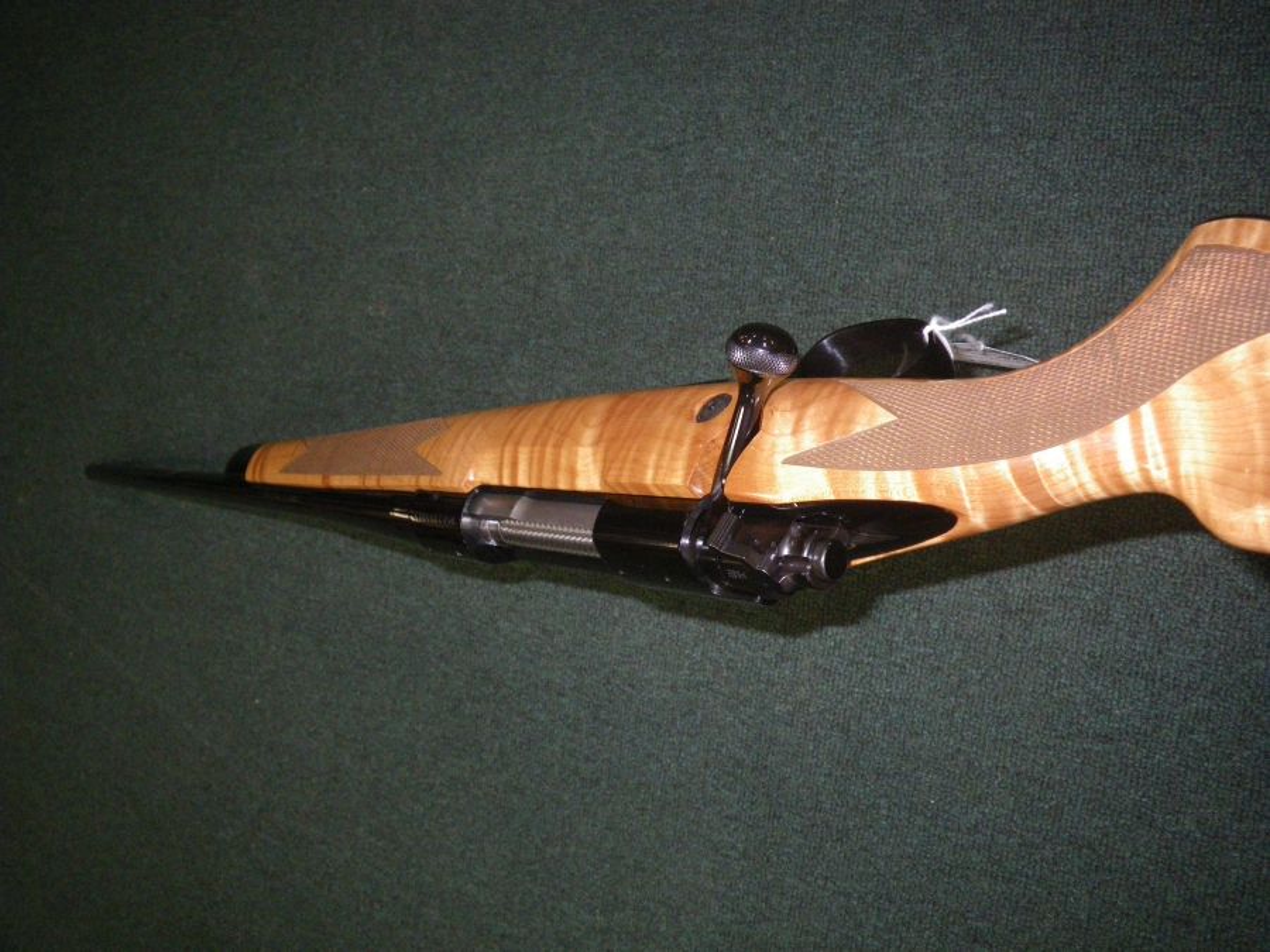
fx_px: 1027
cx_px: 635
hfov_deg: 63.4
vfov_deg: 49.7
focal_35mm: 28
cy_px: 476
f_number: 3.5
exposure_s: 1/50
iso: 400
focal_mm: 5
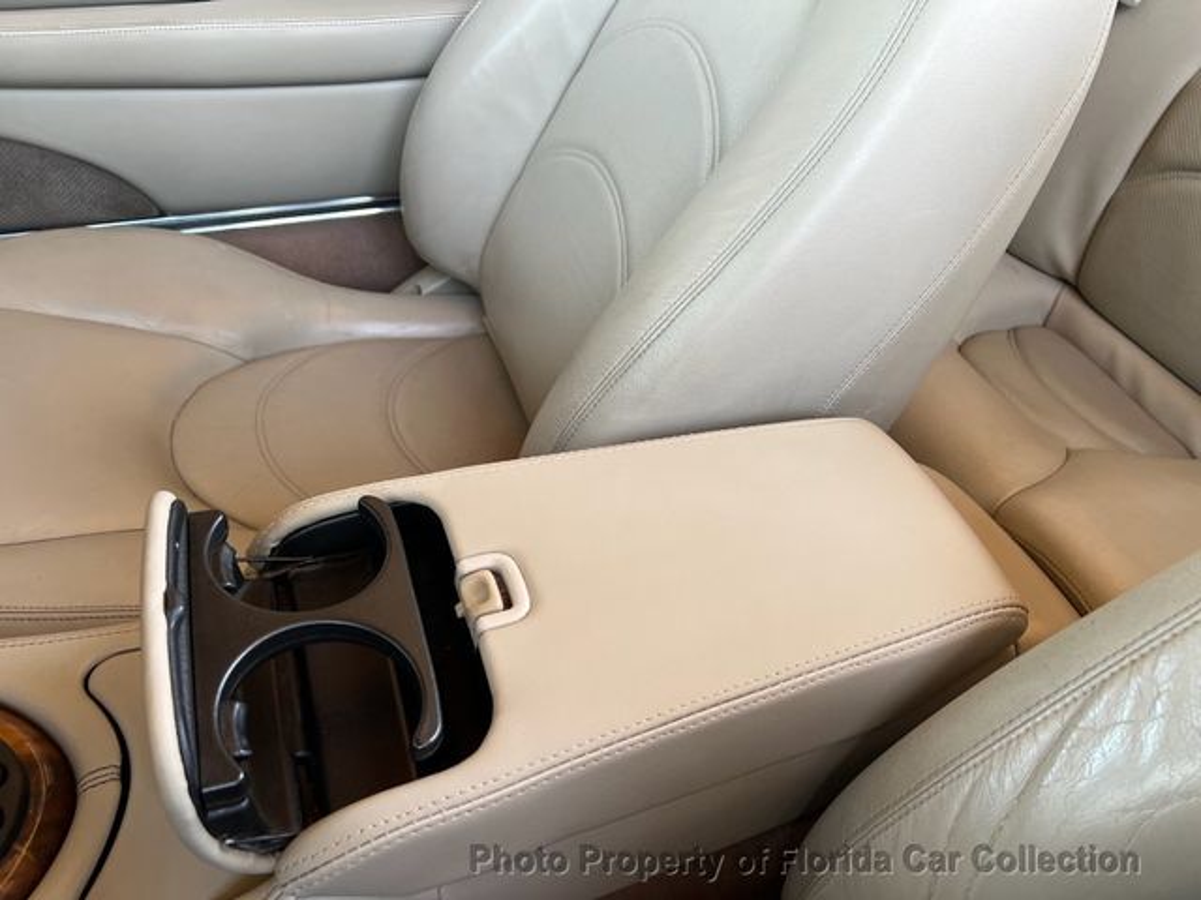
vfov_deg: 53.1
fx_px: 902
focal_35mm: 26
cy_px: 450
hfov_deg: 67.3
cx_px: 600
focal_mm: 5.7
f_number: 1.5
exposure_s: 1/121
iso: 80
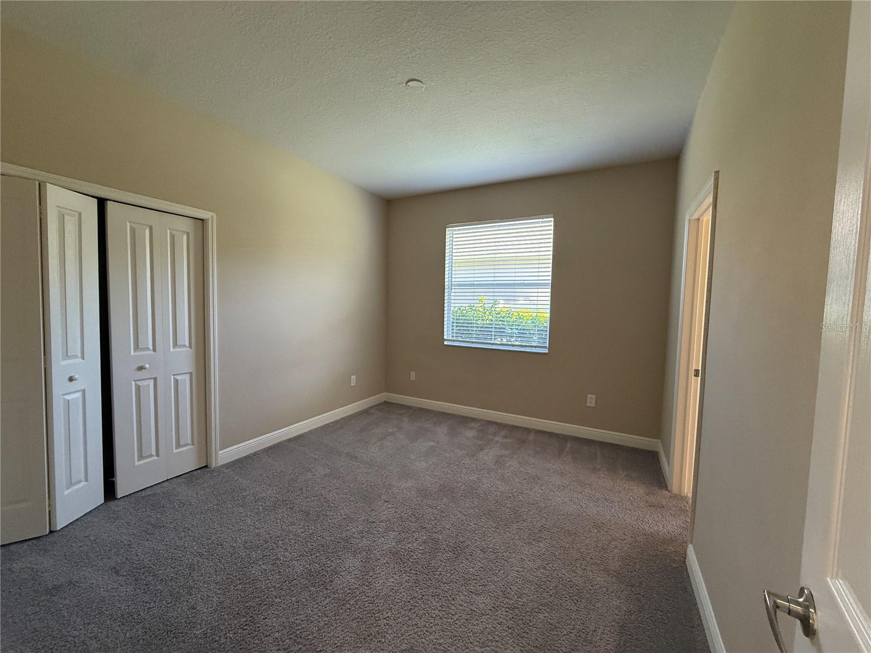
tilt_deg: -3.2
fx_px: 352
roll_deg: -2.2
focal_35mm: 14
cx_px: 436
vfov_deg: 85.7
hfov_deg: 102.1
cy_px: 326
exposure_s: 1/120
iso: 250
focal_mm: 2.22
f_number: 2.2
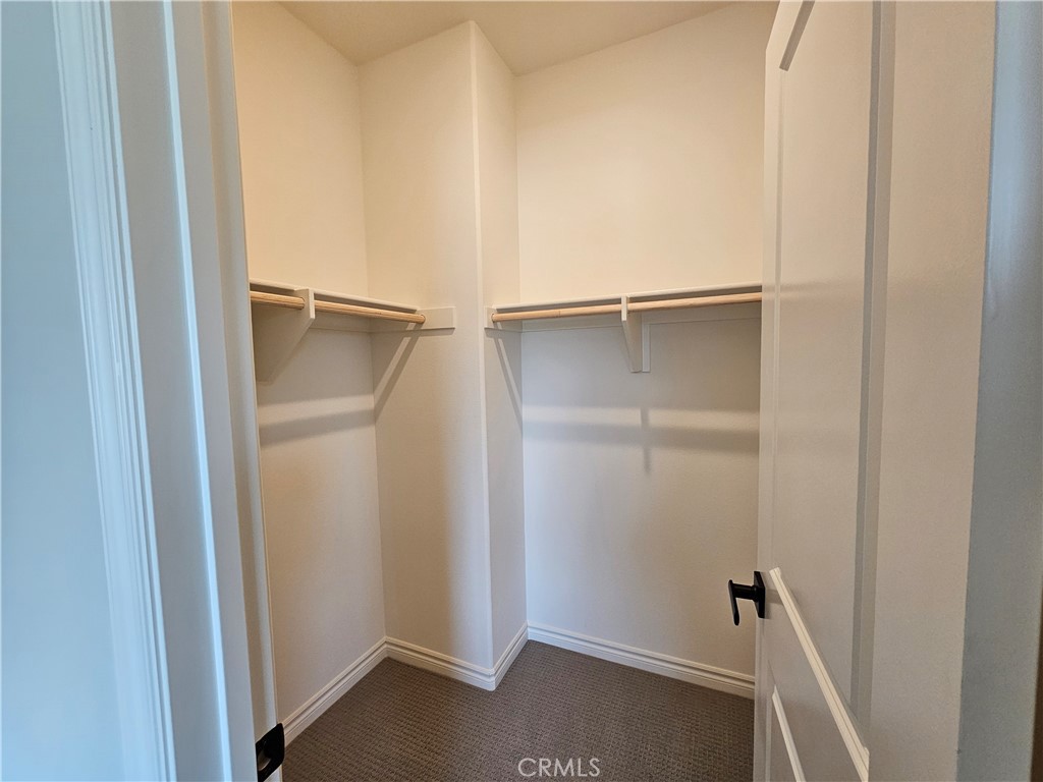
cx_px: 522
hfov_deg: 106.2
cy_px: 391
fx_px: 392
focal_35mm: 13
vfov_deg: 89.9
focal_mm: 2.2
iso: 200
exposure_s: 1/60
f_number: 2.2
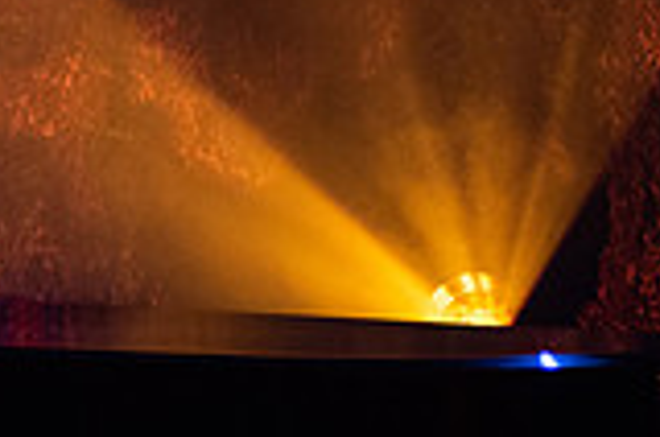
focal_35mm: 908
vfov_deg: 1.5
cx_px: -645
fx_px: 16613
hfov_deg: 2.3
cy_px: 47
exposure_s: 1/200
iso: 2000
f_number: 3.2
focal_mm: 200
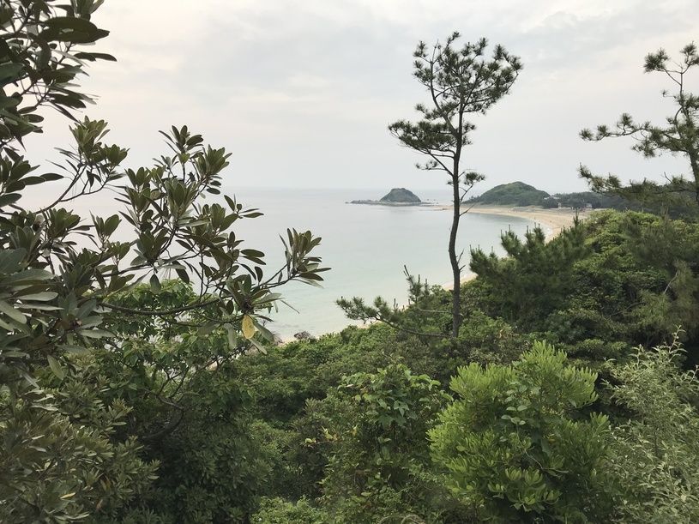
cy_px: 262
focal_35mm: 28
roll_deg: -0.7
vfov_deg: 49.7
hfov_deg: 63.5
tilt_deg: -7.0
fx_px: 565
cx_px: 350
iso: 20
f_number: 1.8
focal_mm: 3.99
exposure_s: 1/351
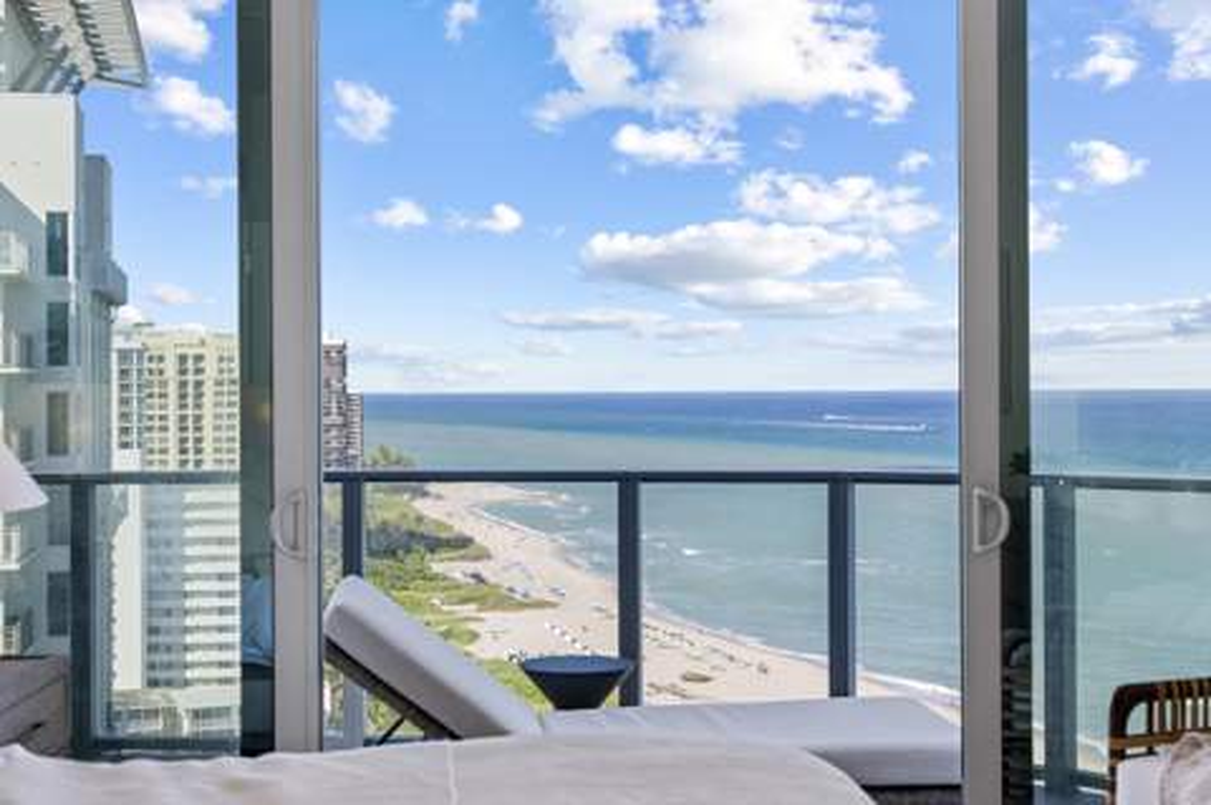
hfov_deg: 39.6
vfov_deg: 26.9
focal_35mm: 50
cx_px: 606
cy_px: 402
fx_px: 1680
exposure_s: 1/20
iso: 125
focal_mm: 50
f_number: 8
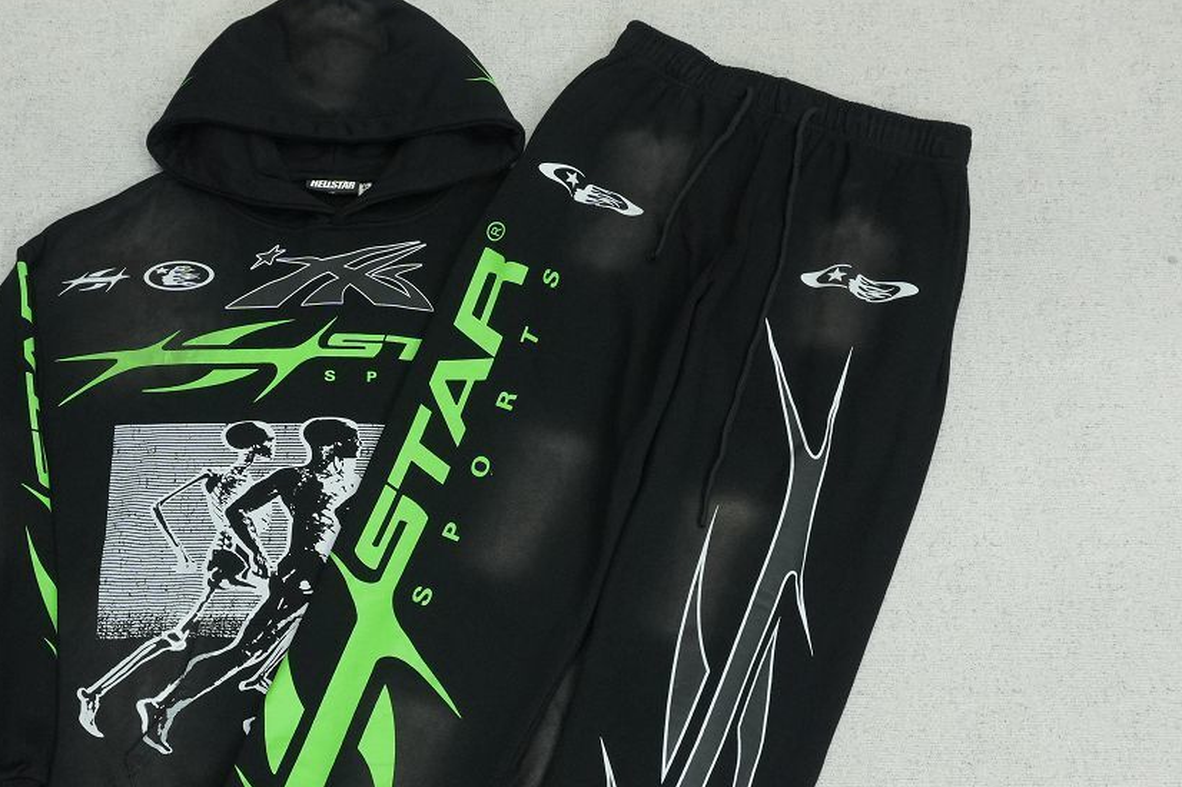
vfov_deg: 29.4
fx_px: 1477
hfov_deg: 43.1
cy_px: 587
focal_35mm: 45
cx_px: 412
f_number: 8
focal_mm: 16
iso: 1000
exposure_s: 1/160
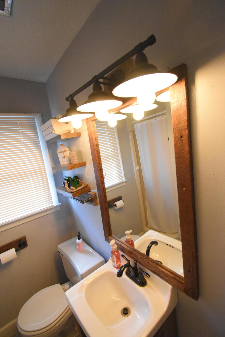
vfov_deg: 100.4
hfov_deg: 77.3
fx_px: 141
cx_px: 112
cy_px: 168
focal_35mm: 15
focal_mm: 10
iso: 3200
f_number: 4.5
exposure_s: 1/125
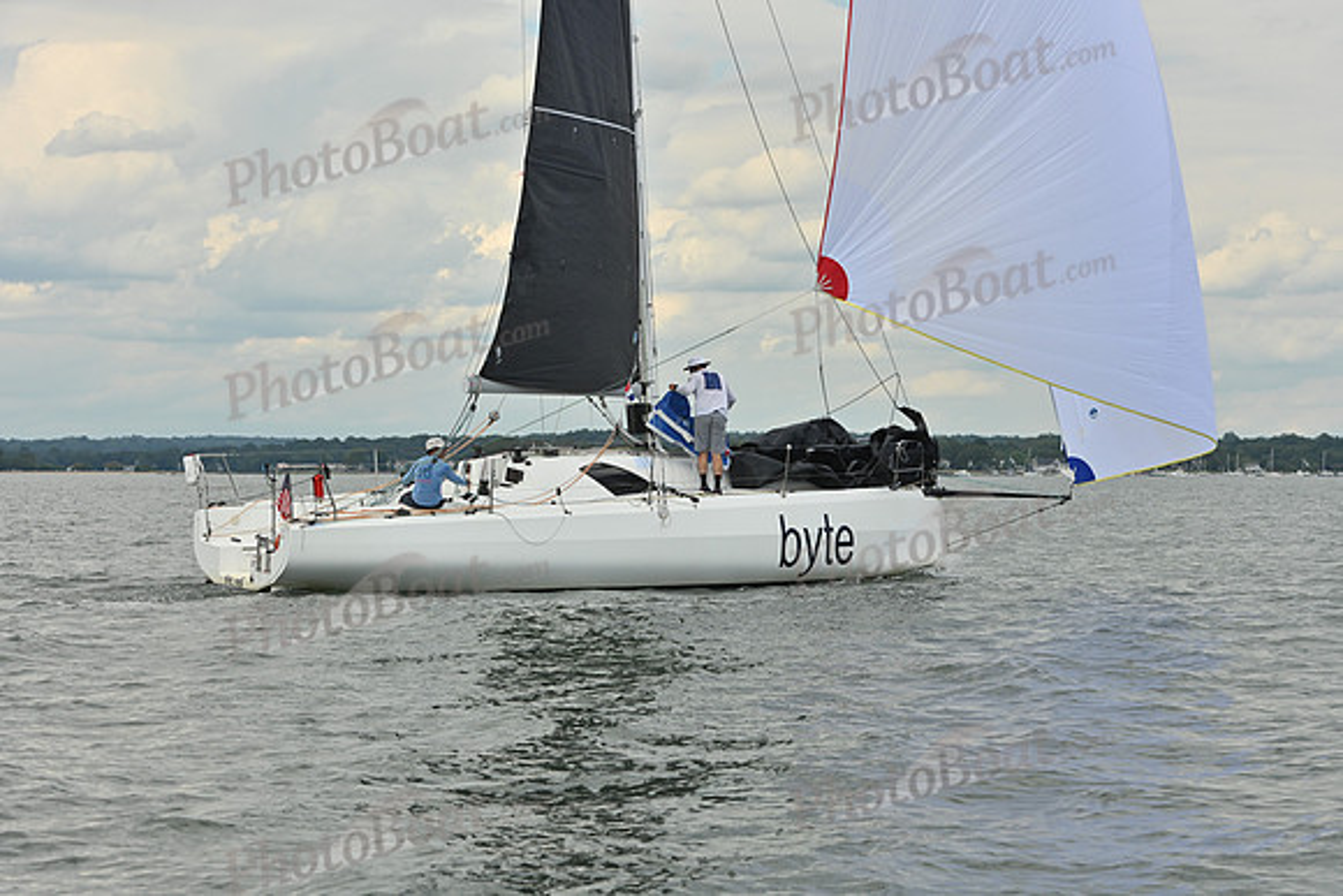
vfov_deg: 15.2
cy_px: 448
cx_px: 672
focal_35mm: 90
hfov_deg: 22.6
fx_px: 3358
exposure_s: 1/1250
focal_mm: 90
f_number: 8
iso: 320
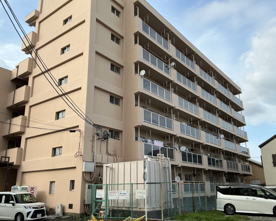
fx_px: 253
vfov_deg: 47.1
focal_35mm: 31
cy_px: 113
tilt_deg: +17.3
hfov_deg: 57.2
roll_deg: +0.9
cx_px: 139
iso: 25
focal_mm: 3
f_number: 1.8
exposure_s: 1/1121
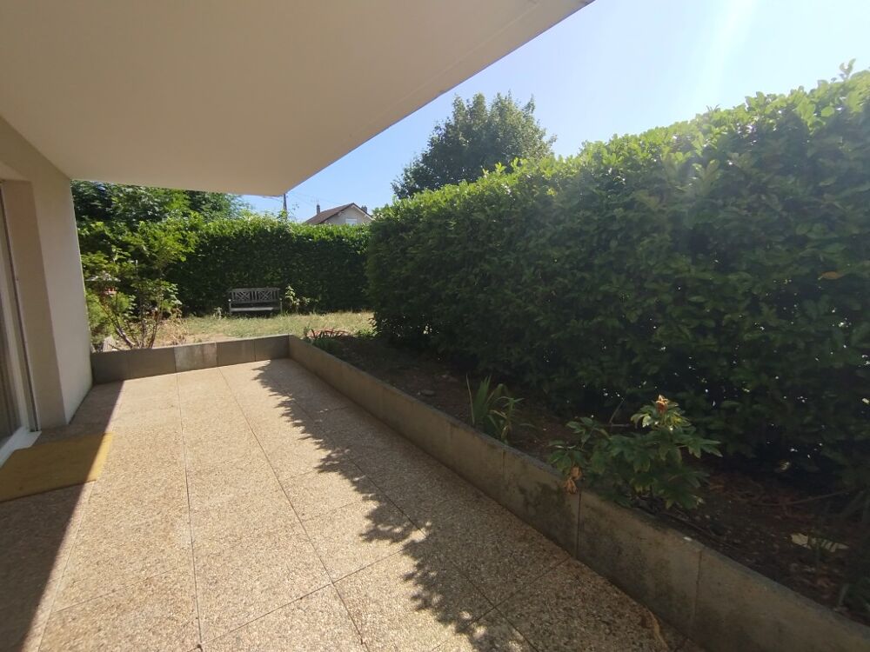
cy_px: 326
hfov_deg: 98.2
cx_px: 435
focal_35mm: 15
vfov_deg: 81.7
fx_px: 377
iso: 50
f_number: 2.2
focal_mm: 1.65
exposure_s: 1/1139
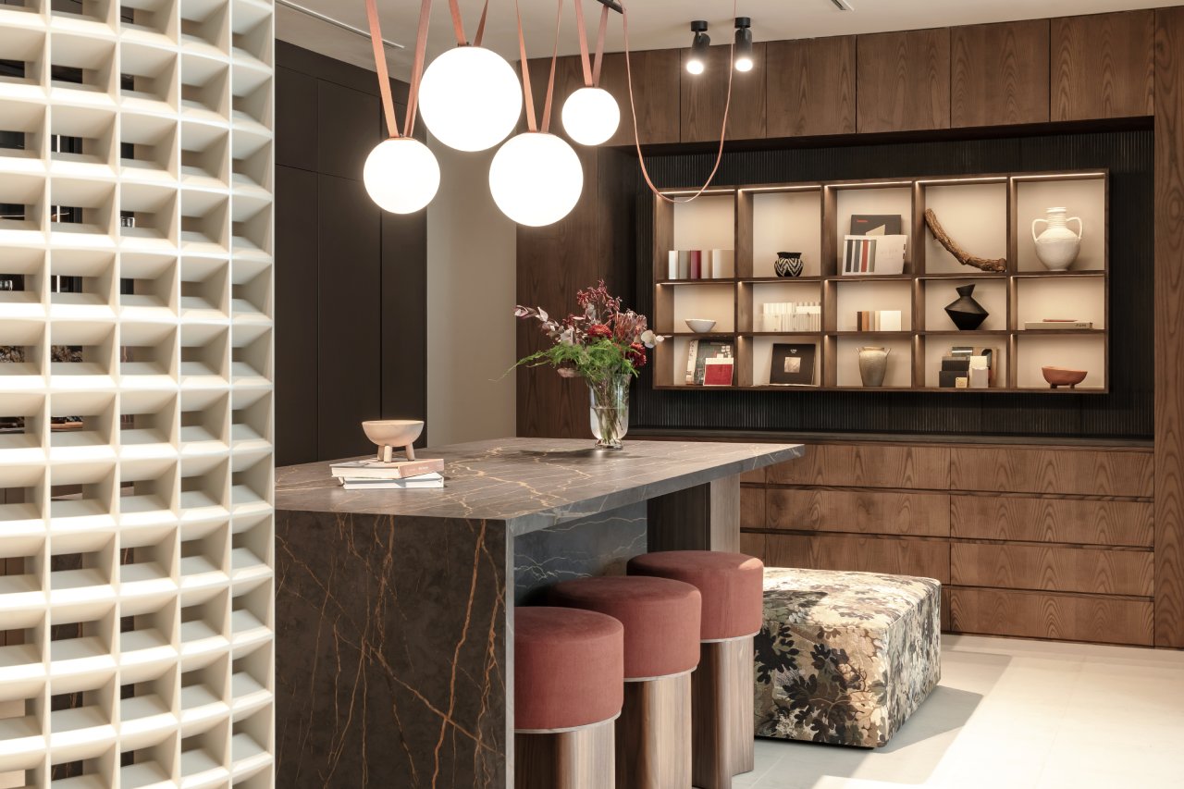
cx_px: 592
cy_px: 394
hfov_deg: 44.5
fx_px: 1447
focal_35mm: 44
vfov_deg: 30.5
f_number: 13
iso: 160
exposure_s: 1/6
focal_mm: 44
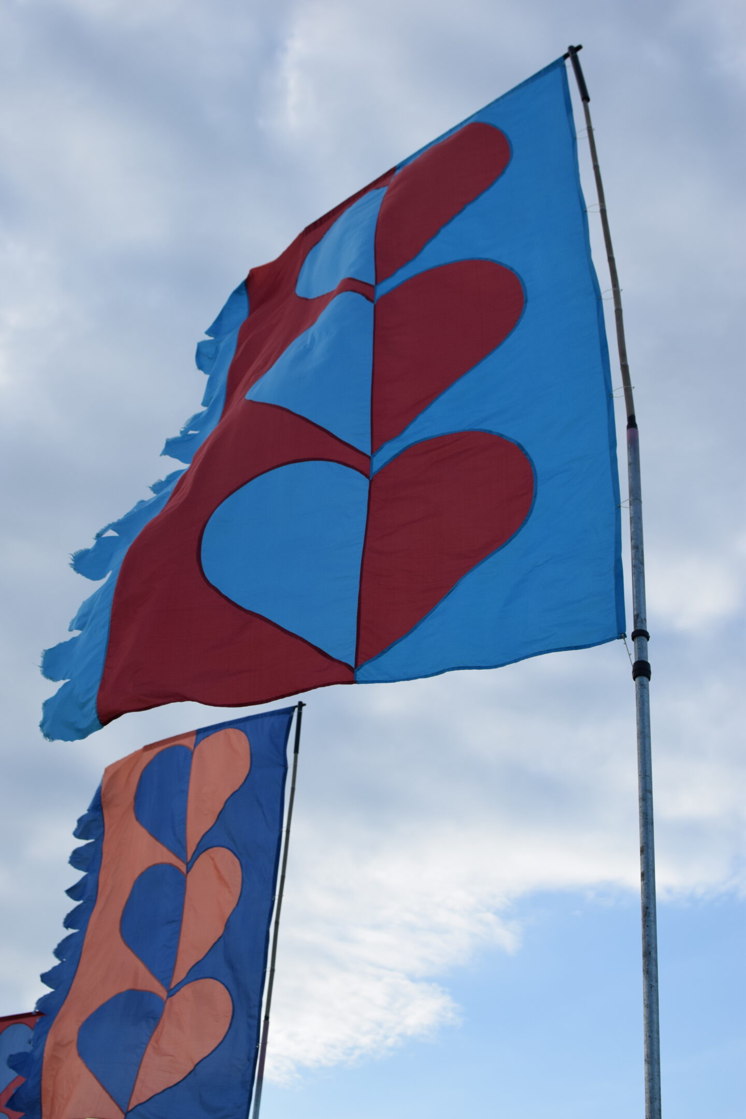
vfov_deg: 37.9
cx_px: 373
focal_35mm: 52
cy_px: 560
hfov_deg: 25.8
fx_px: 1632
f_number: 5.6
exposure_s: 1/1600
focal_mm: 35
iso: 400
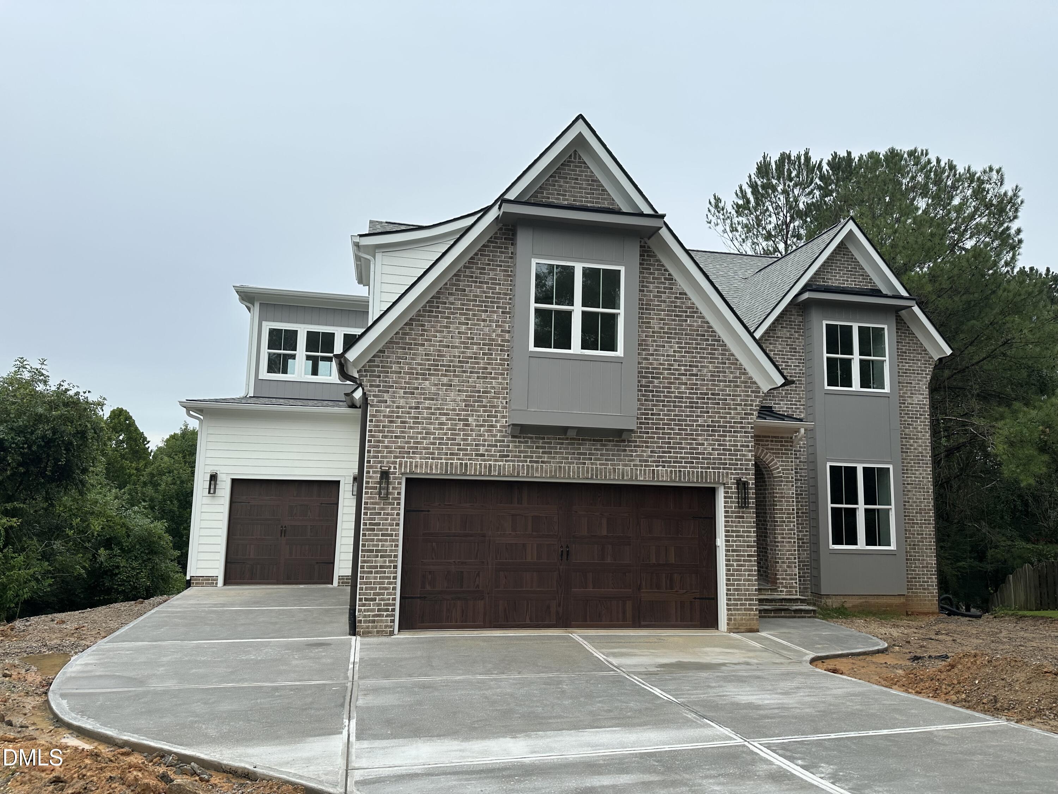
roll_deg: -1.4
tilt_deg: +9.1
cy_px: 397
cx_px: 529
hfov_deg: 71.6
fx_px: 734
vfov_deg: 56.8
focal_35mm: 24
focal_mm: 6.86
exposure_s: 1/1587
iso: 80
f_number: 1.78
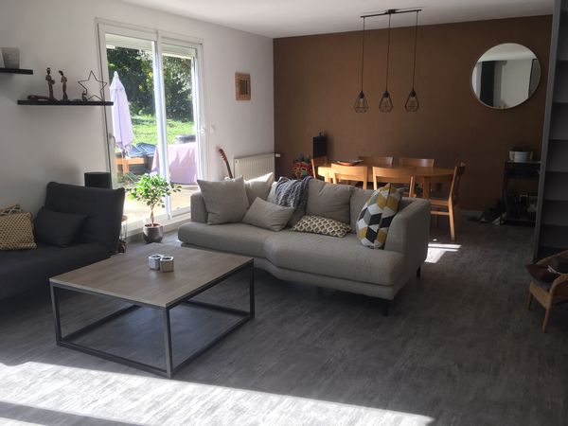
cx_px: 284
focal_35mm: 29
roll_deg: -0.5
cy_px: 213
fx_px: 476
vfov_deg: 48.2
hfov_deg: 61.7
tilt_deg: -13.3
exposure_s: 1/118
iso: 25
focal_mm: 4.15
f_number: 2.2
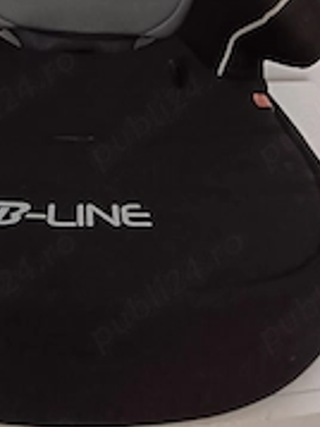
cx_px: 81
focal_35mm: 38
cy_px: -36
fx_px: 469
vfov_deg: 40.3
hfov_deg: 36.8
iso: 913
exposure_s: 1/25
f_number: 2.2
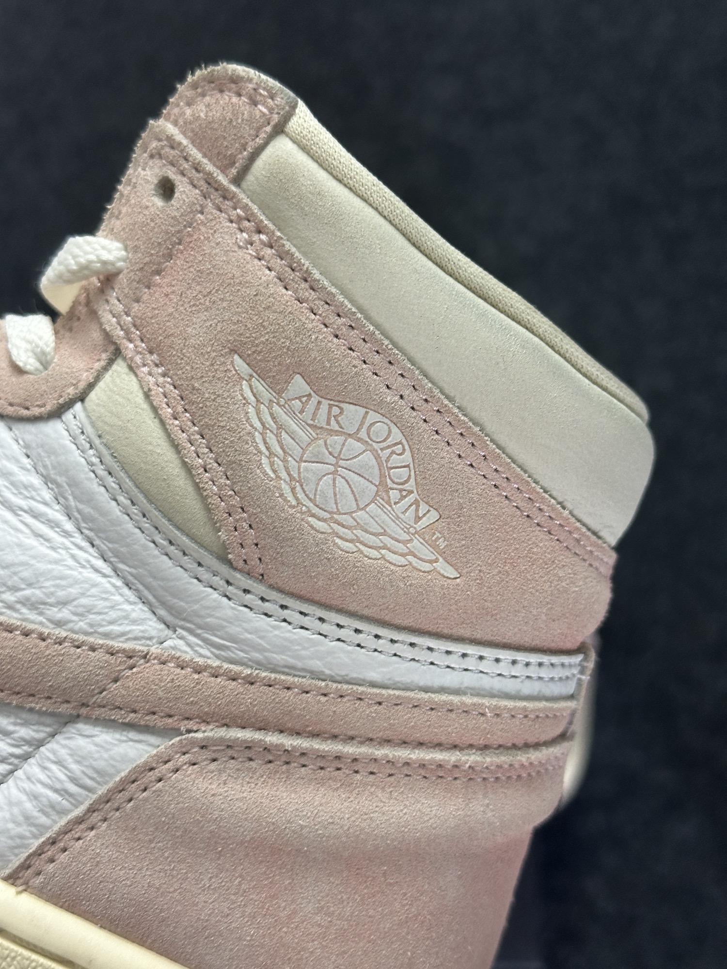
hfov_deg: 30.3
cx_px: 364
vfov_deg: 39.7
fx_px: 1344
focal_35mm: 48
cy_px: 484
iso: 160
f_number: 1.78
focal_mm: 6.86
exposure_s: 1/50
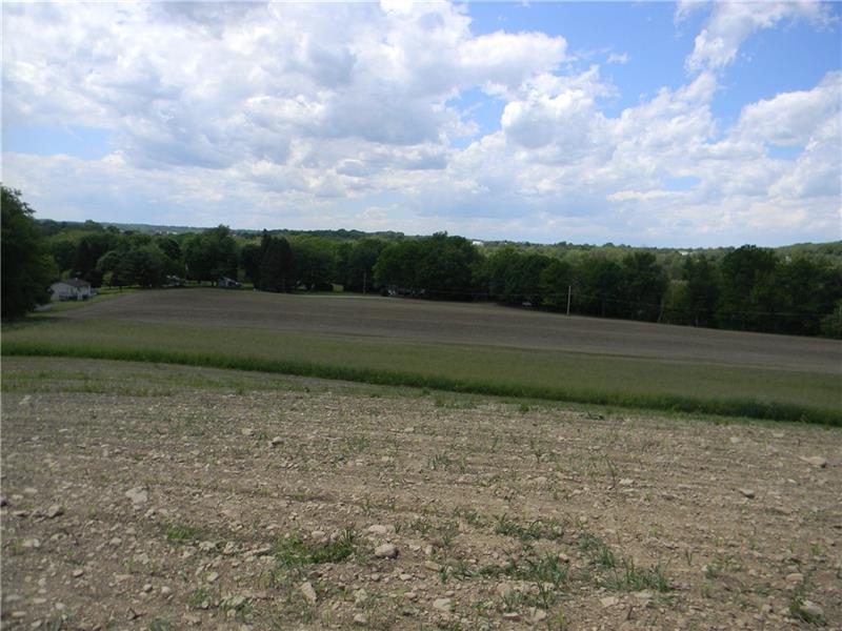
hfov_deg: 63.4
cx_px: 421
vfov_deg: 49.7
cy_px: 316
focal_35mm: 28
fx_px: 681
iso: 80
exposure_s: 1/275
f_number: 7
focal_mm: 5
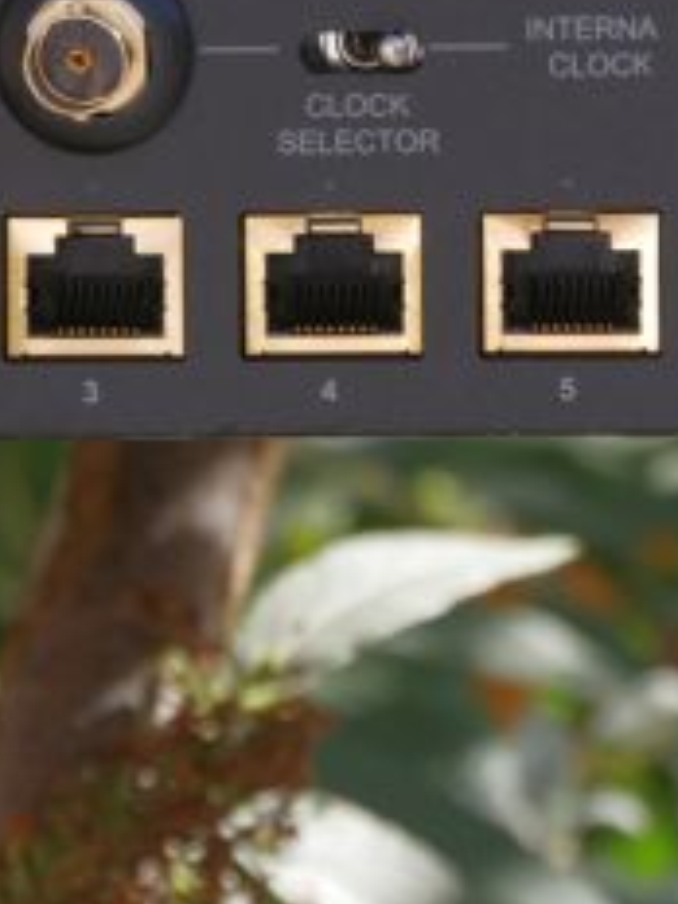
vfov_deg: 5.2
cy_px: -197
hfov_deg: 3.9
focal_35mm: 380
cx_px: 362
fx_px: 9924
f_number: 5.6
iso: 200
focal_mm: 55
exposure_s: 1/250
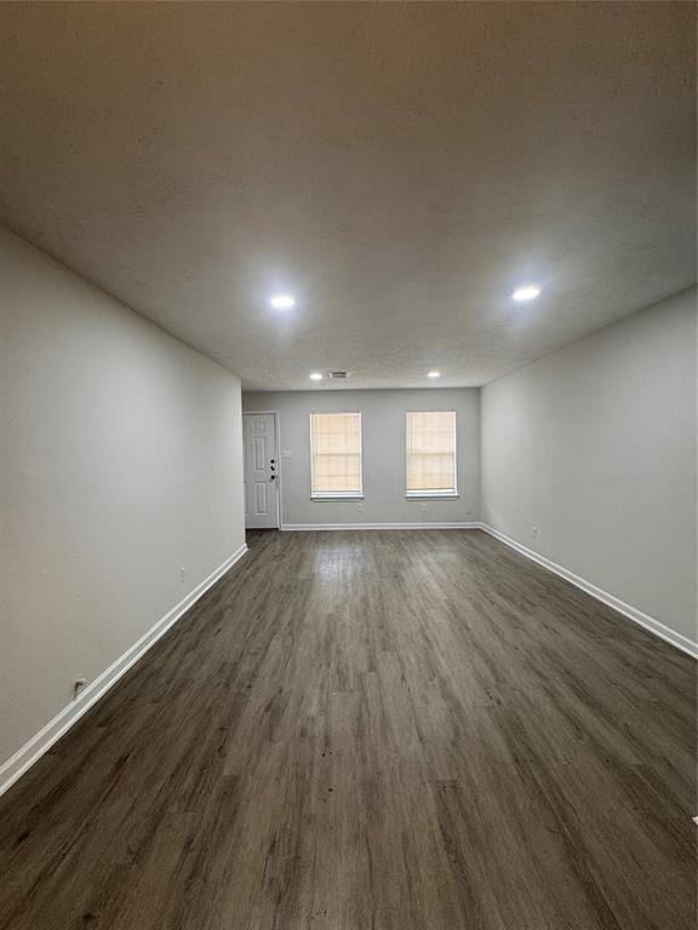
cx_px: 349
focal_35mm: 14
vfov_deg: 102.1
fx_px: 376
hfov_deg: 85.7
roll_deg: +1.0
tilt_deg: -1.9
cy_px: 465
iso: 200
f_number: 2.2
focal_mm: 2.22
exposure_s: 1/120
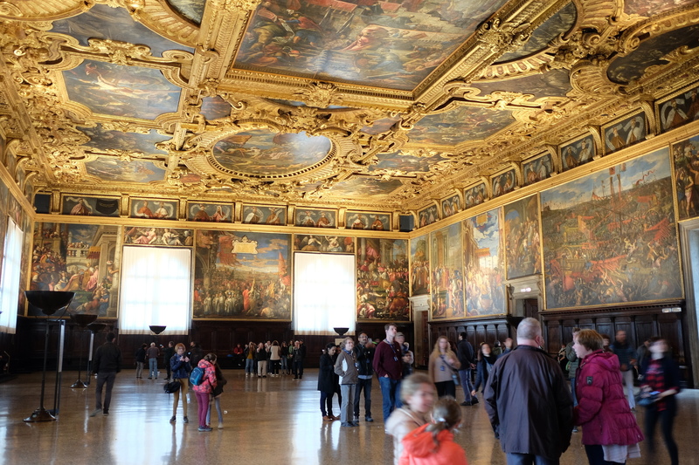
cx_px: 350
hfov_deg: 54.4
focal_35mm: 35
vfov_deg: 37.8
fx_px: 679
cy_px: 232
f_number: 2
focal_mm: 23
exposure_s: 1/8
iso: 400
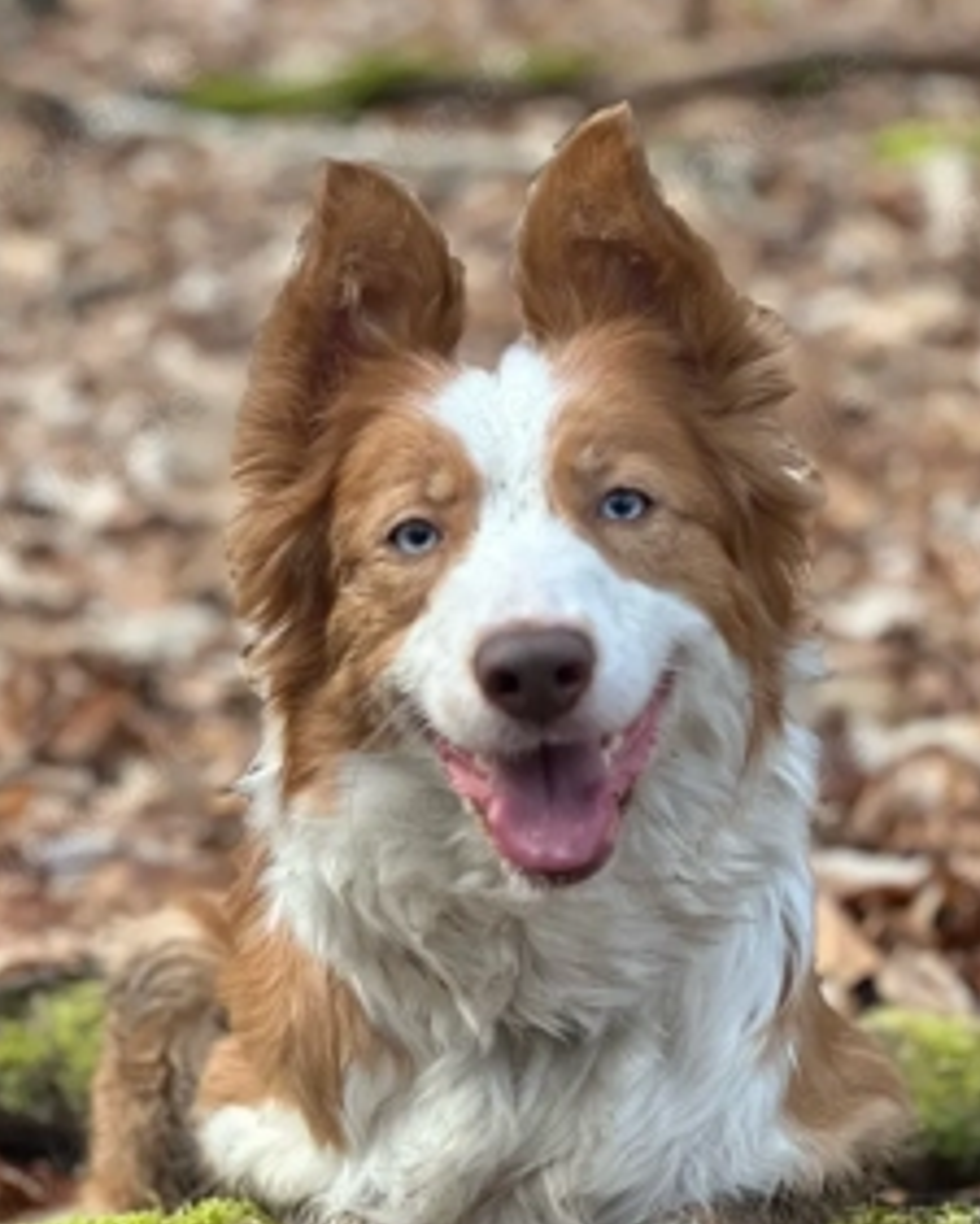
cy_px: 867
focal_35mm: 107
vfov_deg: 17.9
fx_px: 3877
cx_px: 501
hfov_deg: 14.4
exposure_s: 1/121
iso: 50
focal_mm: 9
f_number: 2.8
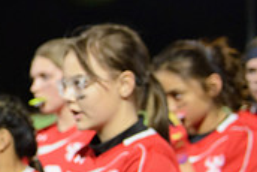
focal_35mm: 108
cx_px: -91
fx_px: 772
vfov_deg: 12.6
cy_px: 156
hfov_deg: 17.5
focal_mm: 32
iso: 3200
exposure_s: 1/320
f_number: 2.8
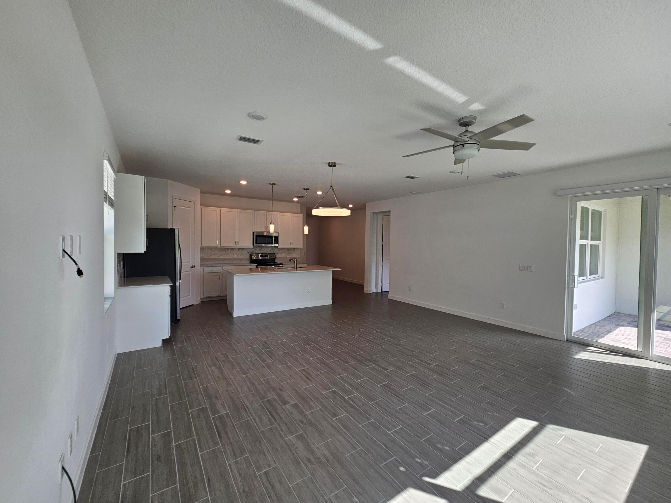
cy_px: 252
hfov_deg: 106.2
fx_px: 252
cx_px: 336
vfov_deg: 89.9
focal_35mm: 13
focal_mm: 2.2
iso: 50
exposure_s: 1/175
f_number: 2.2
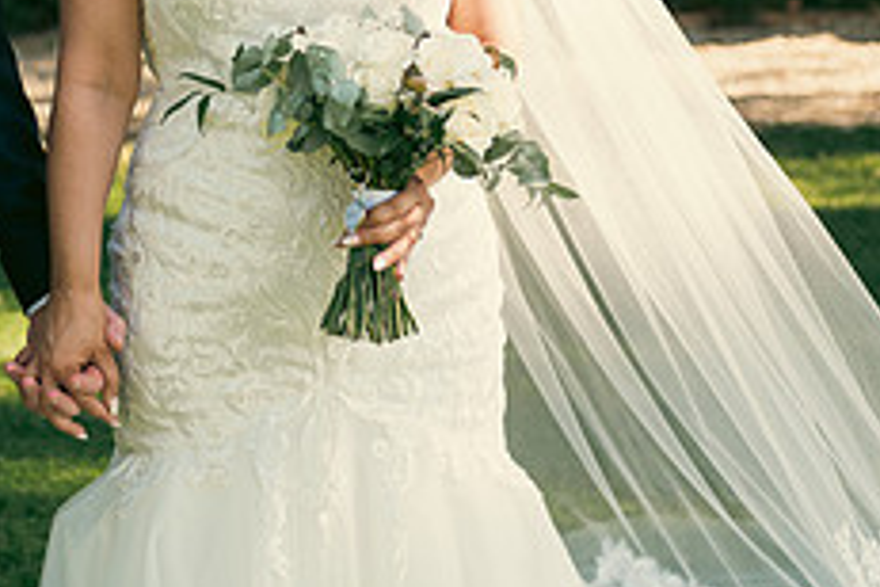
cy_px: -116
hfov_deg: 11.6
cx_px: 171
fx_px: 4302
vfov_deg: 7.7
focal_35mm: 176
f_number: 3.5
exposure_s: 1/400
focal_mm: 70
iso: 200
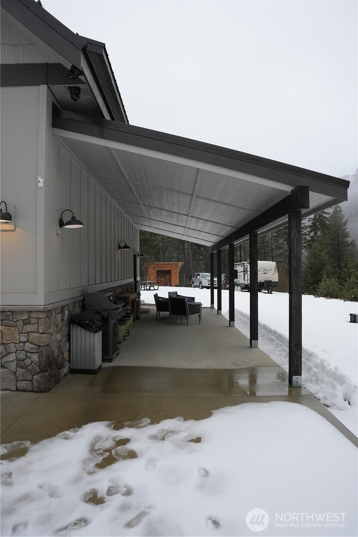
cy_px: 268
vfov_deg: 70.7
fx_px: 379
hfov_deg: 50.6
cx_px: 179
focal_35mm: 25
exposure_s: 1/800
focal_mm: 25.4
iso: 4000
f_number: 8
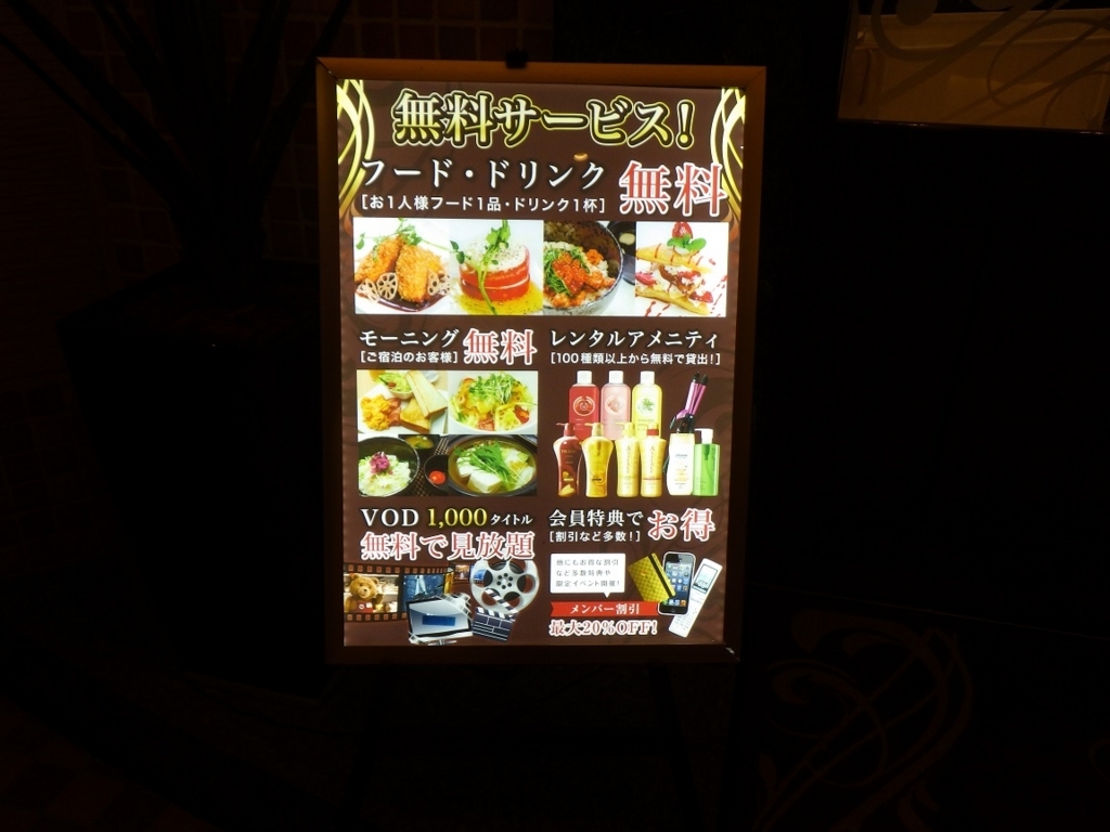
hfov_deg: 63.4
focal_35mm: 28
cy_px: 416
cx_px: 555
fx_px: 898
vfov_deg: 49.7
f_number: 3.5
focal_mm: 5
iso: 125
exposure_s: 1/60
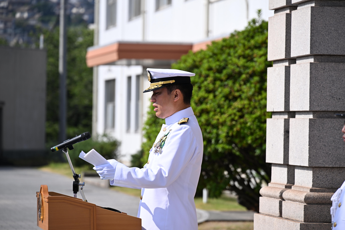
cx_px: 172
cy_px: 115
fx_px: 1917
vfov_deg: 6.9
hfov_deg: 10.3
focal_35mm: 200
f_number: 6.3
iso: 100
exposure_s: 1/400
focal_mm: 200
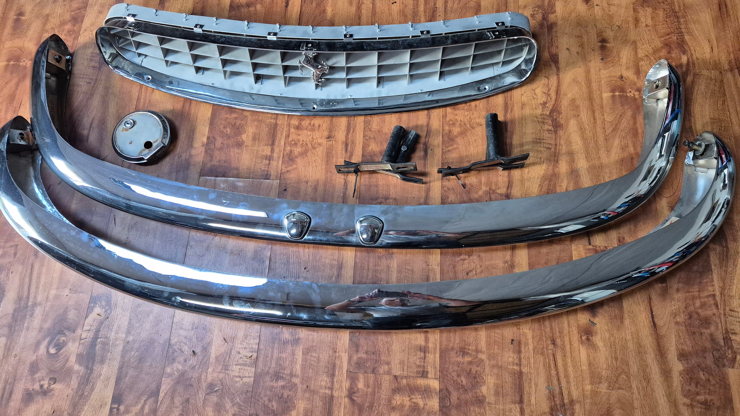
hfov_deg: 71.9
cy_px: 151
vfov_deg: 44.0
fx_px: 510
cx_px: 357
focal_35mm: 26
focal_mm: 5.4
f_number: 1.8
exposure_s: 1/100
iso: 1000
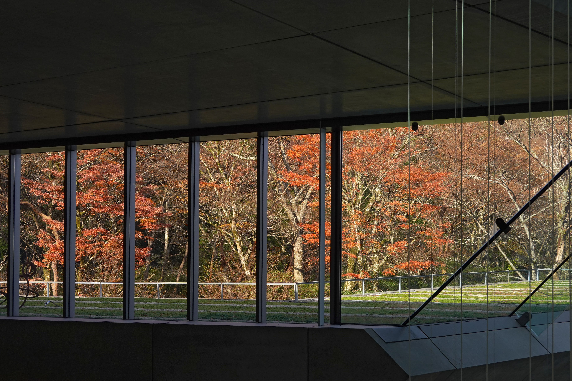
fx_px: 953
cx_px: 286
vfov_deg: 22.6
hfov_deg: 33.4
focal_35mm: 60
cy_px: 190
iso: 100
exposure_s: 1/100
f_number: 7.1
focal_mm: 22
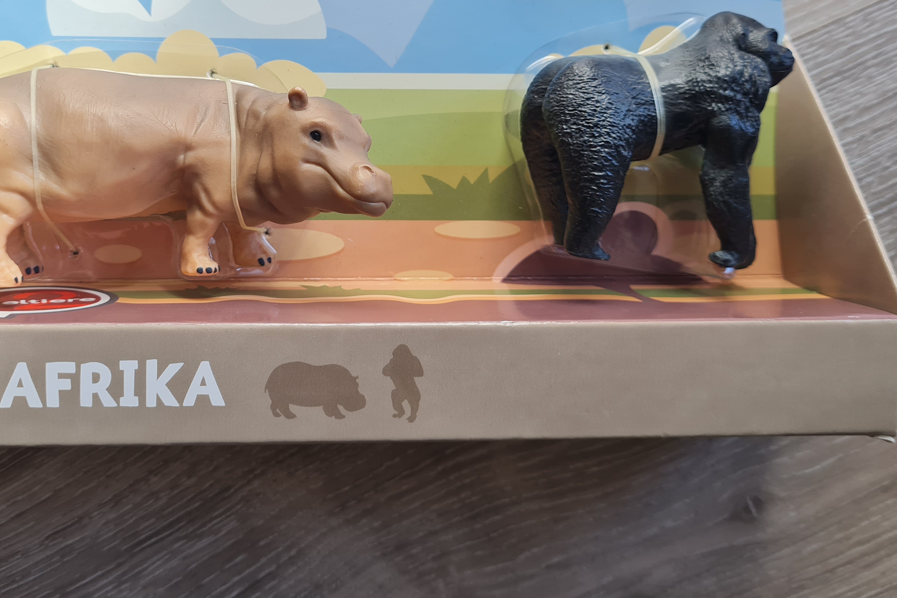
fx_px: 997
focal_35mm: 40
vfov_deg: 32.7
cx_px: 359
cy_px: 147
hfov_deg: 48.2
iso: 50
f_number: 1.8
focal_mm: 5.4
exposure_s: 1/196
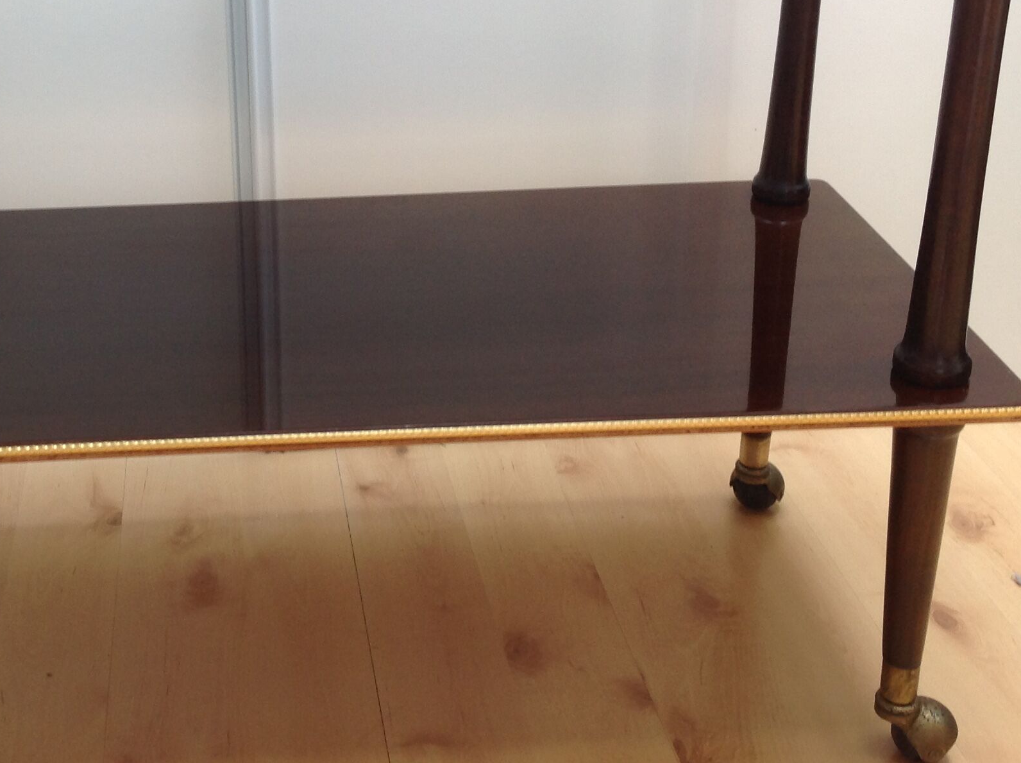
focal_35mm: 57
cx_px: 340
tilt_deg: -21.0
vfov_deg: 25.3
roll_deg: +1.1
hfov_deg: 33.5
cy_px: 194
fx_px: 1679
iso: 50
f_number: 2.4
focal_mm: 4.28
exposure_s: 1/15
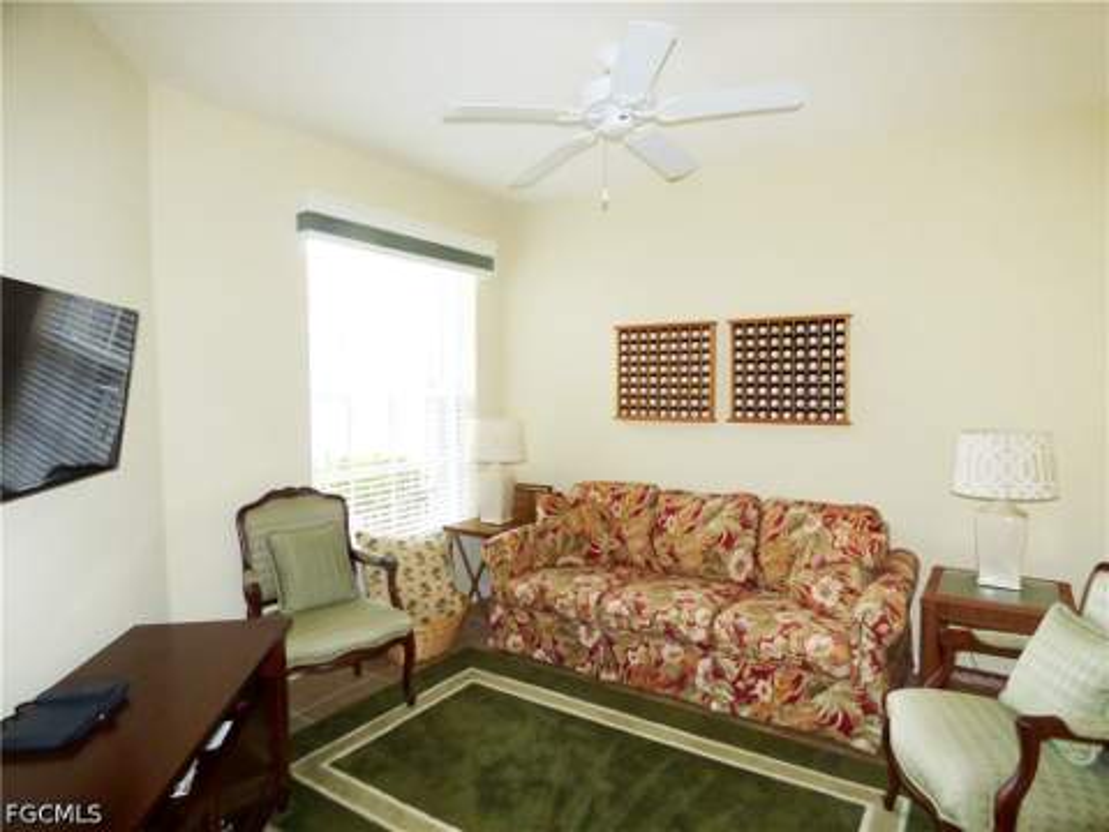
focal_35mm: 20
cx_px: 554
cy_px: 416
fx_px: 641
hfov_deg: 81.7
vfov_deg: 66.0
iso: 400
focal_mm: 3.58
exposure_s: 1/60
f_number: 3.5
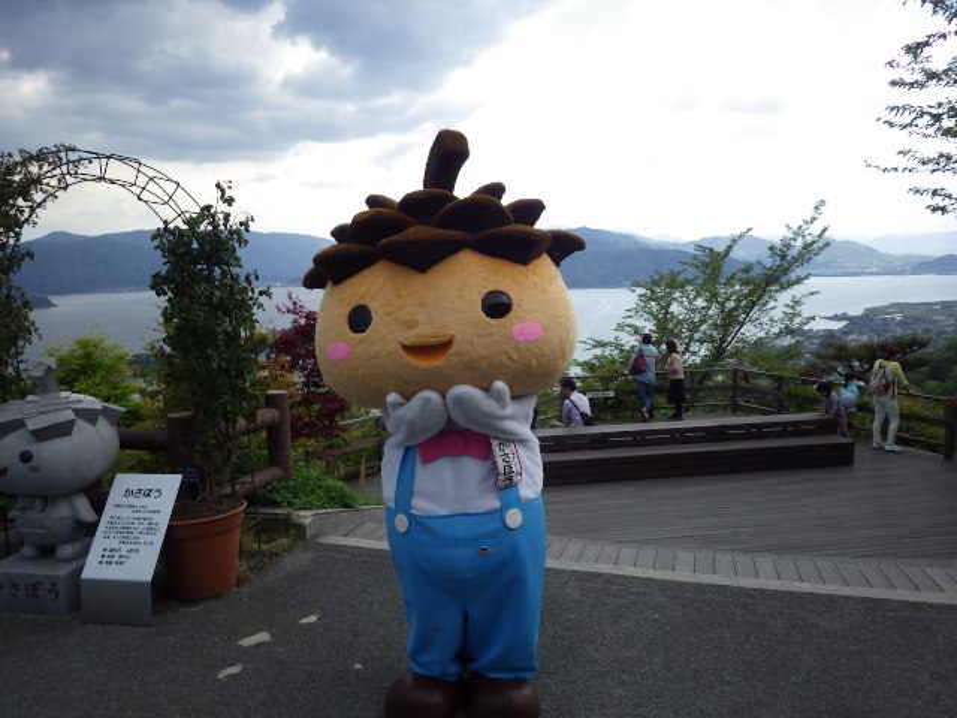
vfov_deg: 54.9
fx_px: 691
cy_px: 359
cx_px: 478
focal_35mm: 25
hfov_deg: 69.4
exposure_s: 1/1000
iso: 125
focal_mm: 4.5
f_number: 2.8
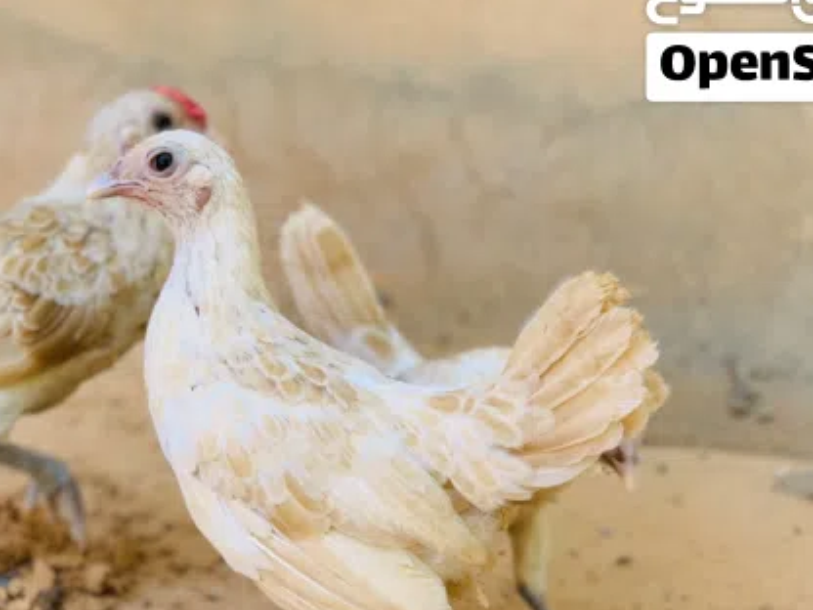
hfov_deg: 24.4
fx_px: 1879
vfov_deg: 18.4
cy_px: 383
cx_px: 352
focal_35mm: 80
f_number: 2.4
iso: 25
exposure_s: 1/122
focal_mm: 6
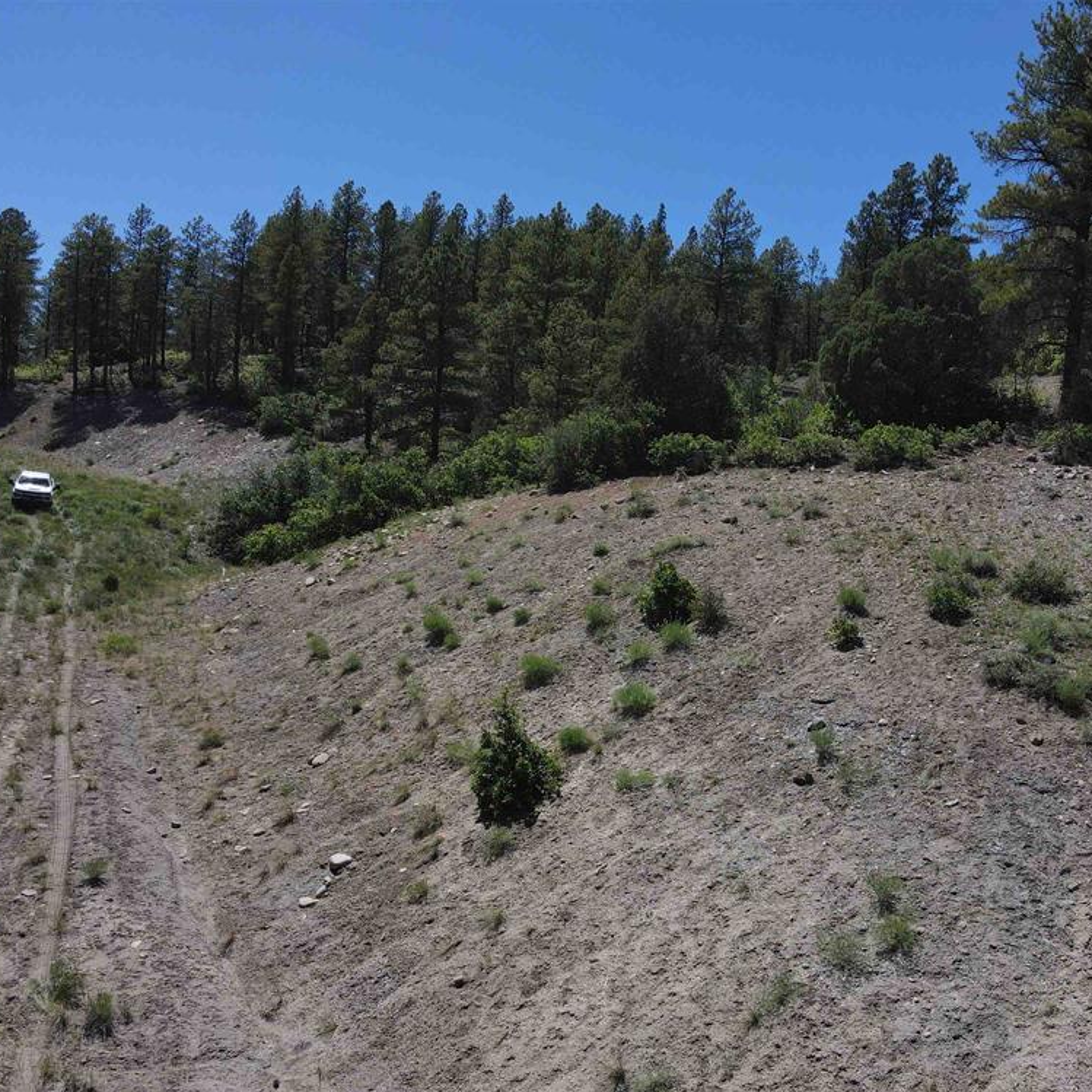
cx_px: 656
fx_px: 1035
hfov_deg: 55.2
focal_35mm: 29
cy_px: 558
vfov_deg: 55.6
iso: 100
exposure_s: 1/1000
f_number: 2.8
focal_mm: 4.5
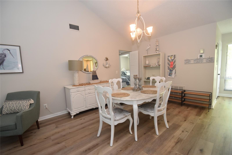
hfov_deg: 100.4
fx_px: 97
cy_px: 78
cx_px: 116
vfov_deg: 77.4
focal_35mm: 15
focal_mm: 10
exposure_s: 1/60
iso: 1000
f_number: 3.5
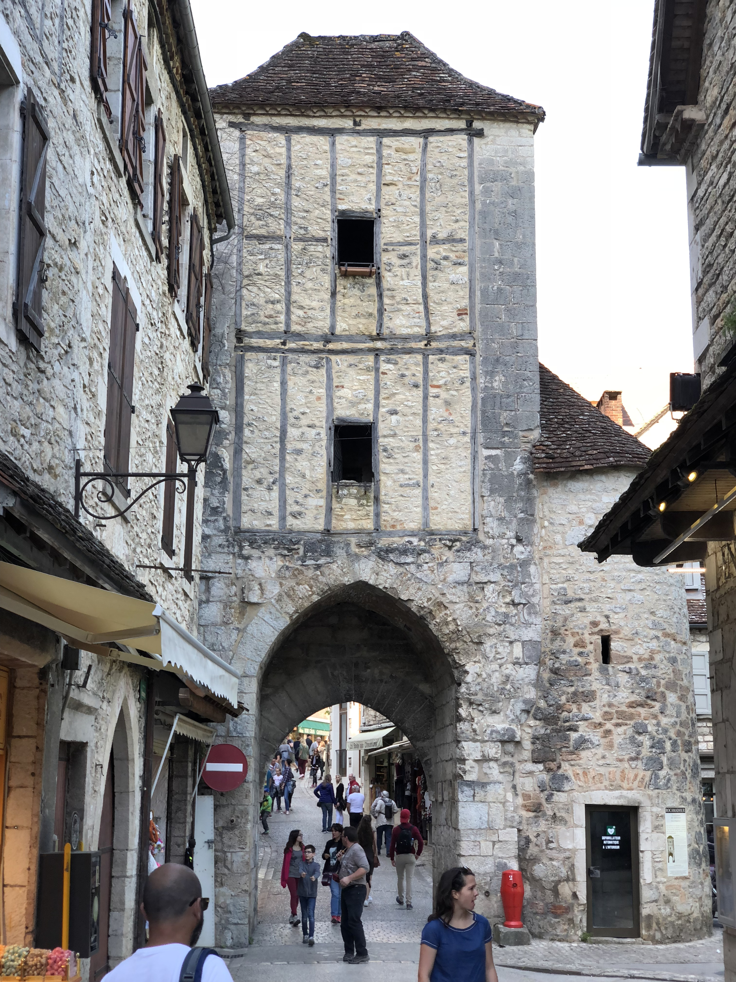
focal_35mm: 52
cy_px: 491
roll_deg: +0.7
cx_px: 368
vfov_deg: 36.8
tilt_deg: +12.0
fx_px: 1474
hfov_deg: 28.0
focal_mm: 6
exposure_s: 1/100
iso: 25
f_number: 2.4
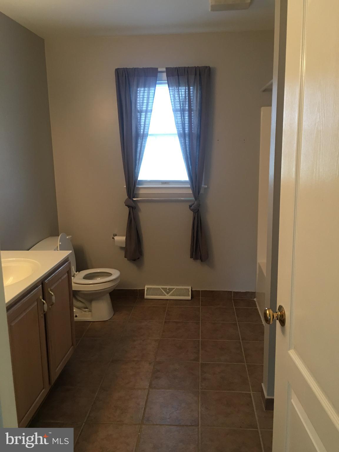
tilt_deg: -10.4
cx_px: 170
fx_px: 379
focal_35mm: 29
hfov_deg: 48.2
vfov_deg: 61.7
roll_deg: +0.7
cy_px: 226
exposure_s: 1/15
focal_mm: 4.15
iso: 80
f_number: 2.2
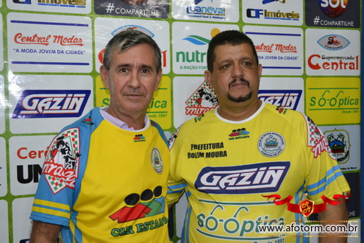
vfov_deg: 28.1
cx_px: 182
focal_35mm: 48
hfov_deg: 41.1
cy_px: 122
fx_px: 485
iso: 2000
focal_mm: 32
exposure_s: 1/60
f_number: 4.8
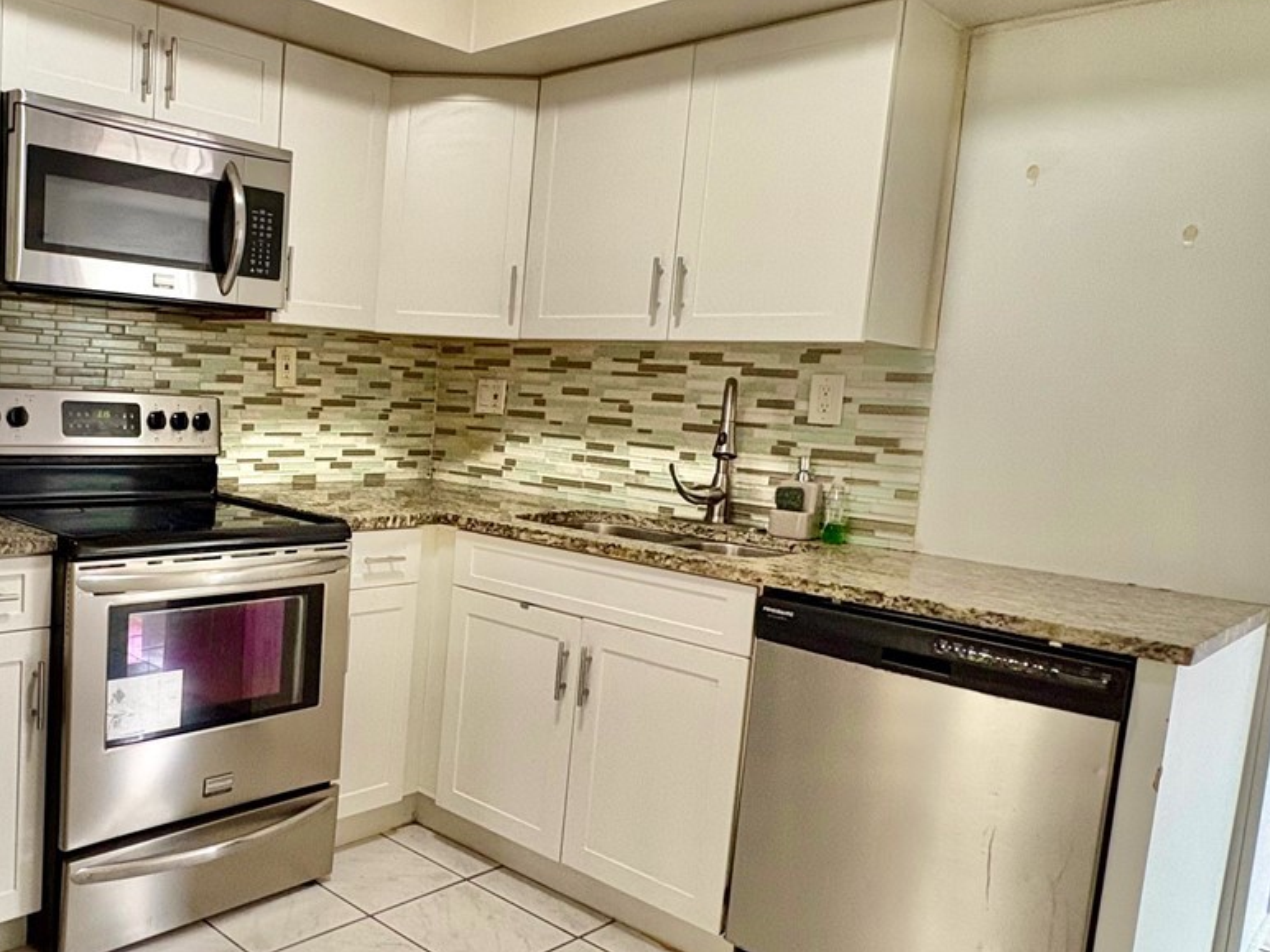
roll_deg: -3.0
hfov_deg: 57.6
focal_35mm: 29
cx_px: 276
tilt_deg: -6.9
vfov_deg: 48.2
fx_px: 1064
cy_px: 495
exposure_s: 1/60
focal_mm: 2.22
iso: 320
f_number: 2.2
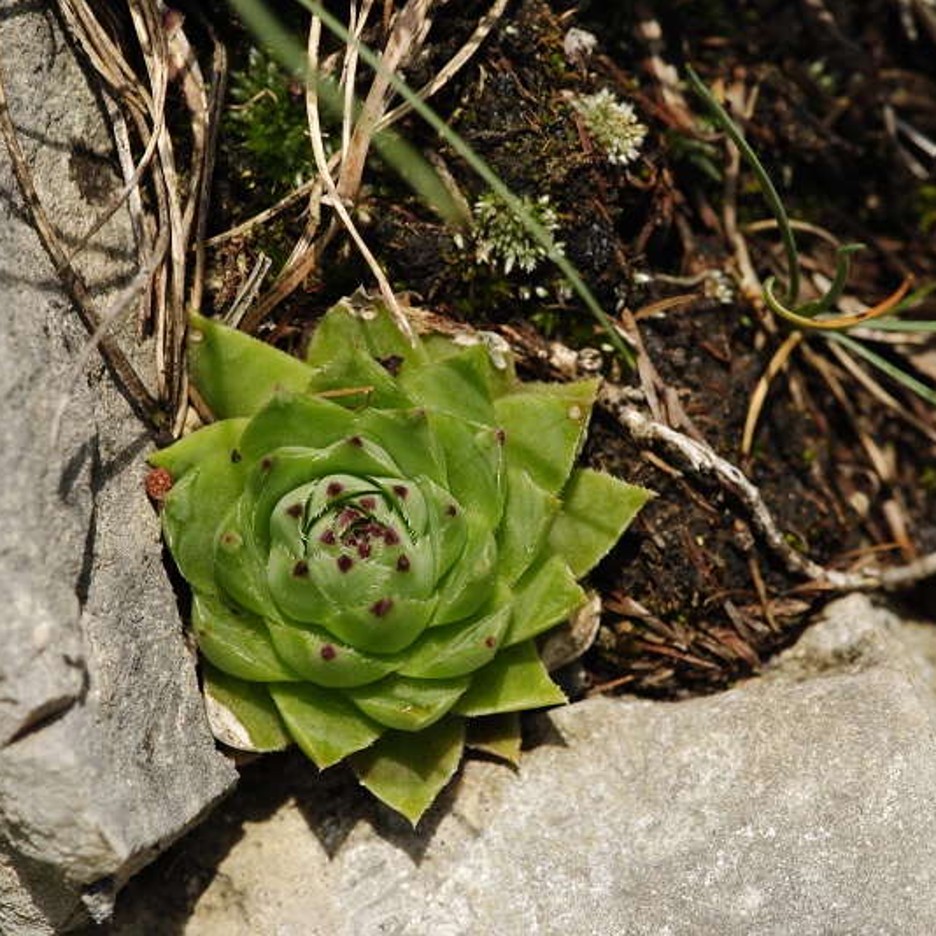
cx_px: 466
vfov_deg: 10.7
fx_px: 4975
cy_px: 468
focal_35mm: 163
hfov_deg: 10.7
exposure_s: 1/160
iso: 100
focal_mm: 85
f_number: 10
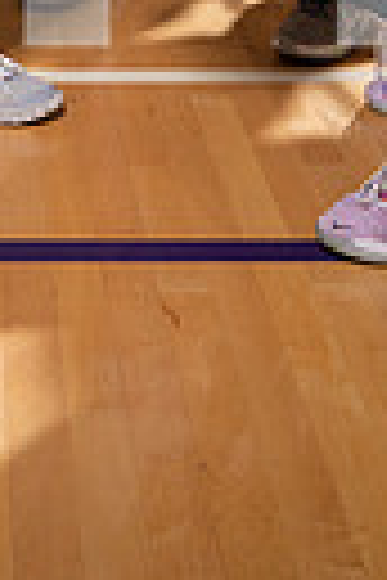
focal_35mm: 98
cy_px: -405
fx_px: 1580
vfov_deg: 17.6
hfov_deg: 13.7
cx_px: -18
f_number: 8
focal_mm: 28
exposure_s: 1/200
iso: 320
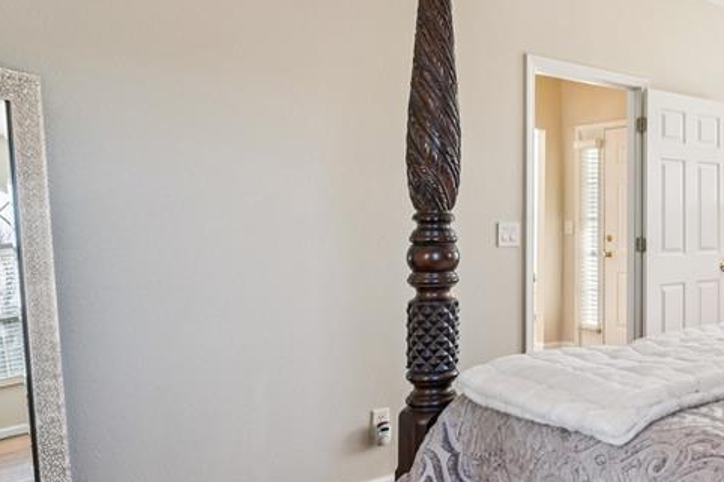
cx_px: 701
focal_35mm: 34
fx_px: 692
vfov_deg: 38.4
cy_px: 219
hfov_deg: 47.3
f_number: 13
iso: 100
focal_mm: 16.2
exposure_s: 1/6
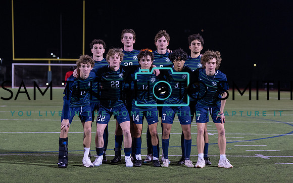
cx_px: 146
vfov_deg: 14.9
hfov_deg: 23.8
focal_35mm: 87
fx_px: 696
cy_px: 80
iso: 1600
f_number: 2.8
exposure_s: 1/320
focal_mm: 79
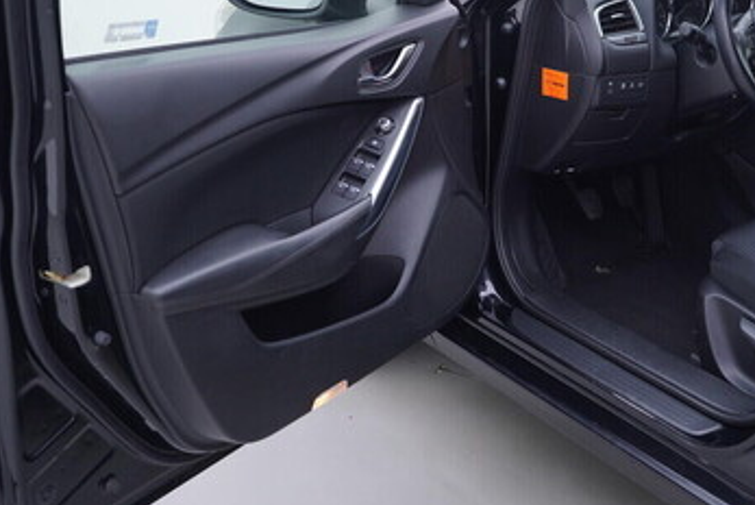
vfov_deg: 23.6
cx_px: 503
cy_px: 119
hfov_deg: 34.7
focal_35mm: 57
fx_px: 1196
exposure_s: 1/50
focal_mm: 24
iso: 125
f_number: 3.2
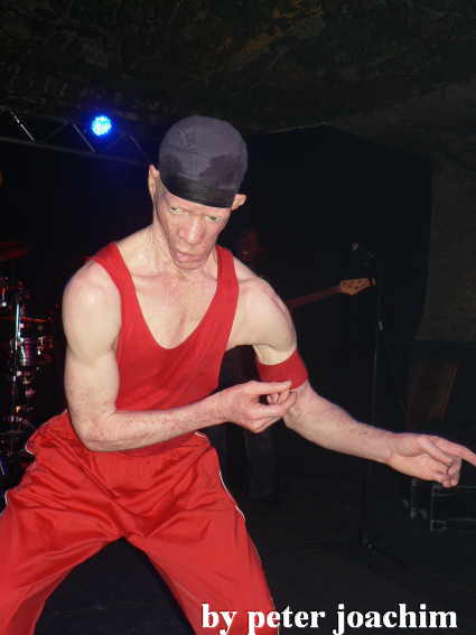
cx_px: 238
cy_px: 318
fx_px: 752
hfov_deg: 35.1
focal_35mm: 41
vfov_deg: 45.8
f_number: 2.8
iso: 100
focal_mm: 7
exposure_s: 1/60
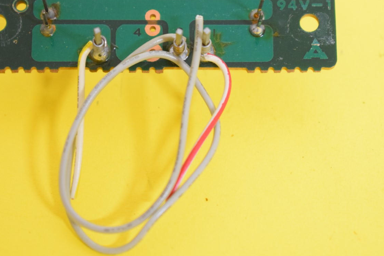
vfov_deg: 12.4
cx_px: 168
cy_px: 97
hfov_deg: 18.5
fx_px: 1180
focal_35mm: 111
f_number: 5.6
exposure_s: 1/50
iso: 3200
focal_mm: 55
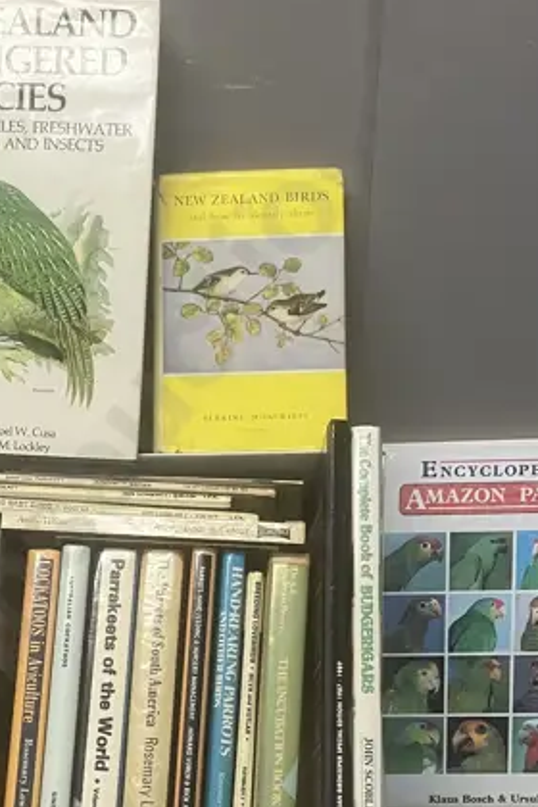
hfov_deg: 18.8
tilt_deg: -25.3
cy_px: 553
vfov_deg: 28.2
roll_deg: +1.7
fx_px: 1591
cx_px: 44
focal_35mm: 71
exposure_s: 1/50
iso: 40
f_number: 1.8
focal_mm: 3.99
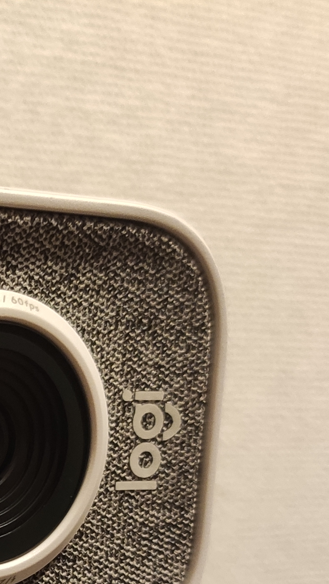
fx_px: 1178
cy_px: 578
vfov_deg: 26.4
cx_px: -123
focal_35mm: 76
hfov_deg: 15.0
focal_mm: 4.77
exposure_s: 1/33
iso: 1393
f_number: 1.75
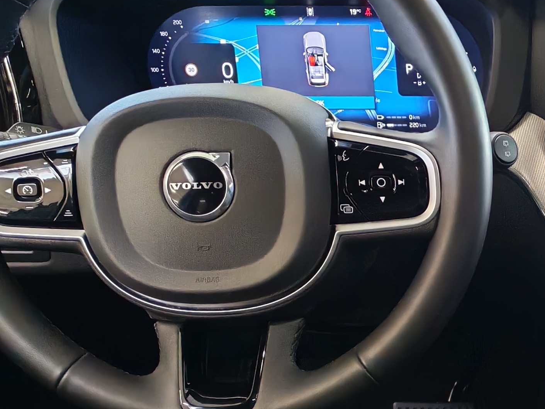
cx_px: 717
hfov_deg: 19.9
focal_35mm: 90
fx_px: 1417
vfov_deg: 16.0
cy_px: 422
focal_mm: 6.12
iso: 1222
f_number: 1.9
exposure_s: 1/100
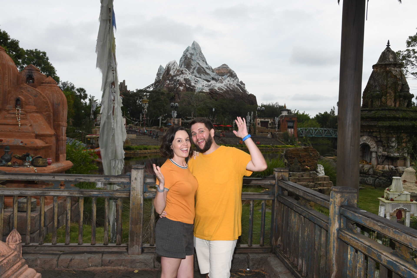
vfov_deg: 36.9
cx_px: 208
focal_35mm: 36
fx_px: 417
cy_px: 139
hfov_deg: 53.1
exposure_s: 1/250
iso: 400
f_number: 9
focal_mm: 24
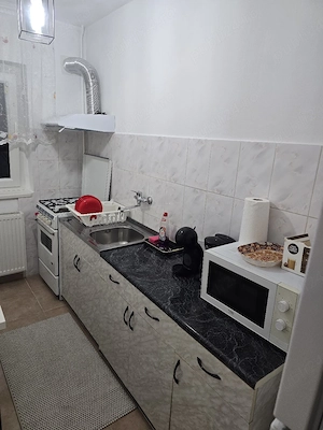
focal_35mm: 23
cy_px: 215
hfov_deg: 58.9
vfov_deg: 73.9
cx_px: 162
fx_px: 286
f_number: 1.7
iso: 320
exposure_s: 1/101
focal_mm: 6.3
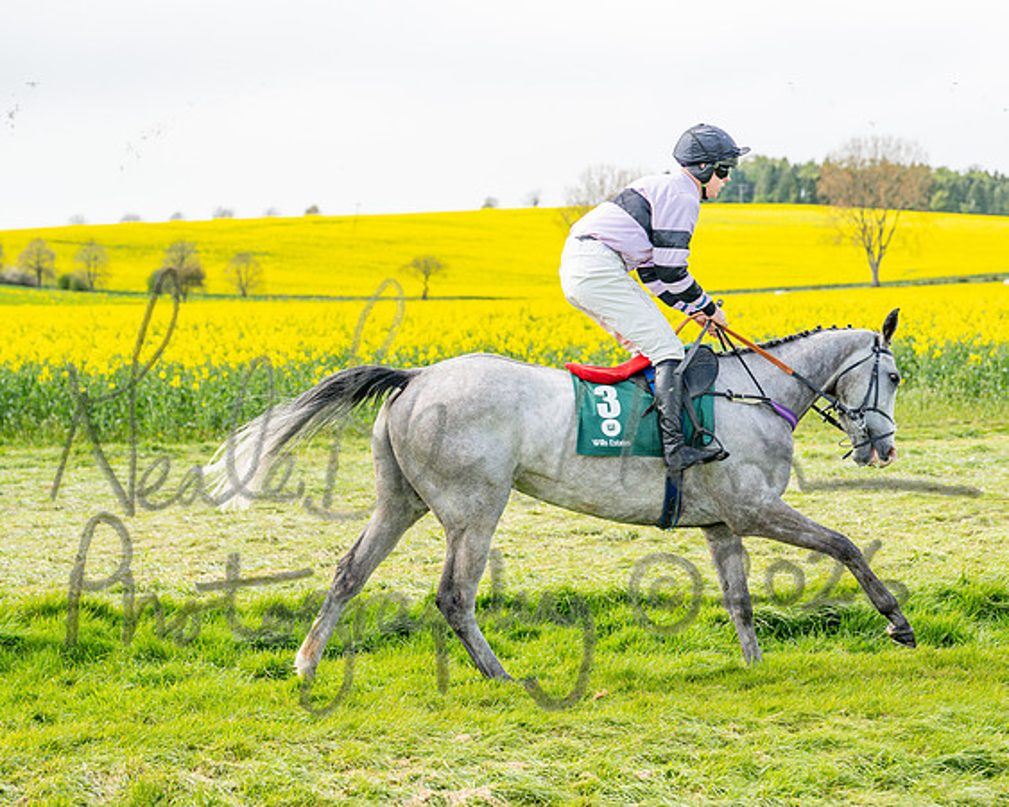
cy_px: 404
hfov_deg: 24.2
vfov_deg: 19.4
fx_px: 2353
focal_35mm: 79
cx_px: 508
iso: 200
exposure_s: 1/1250
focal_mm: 70
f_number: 4
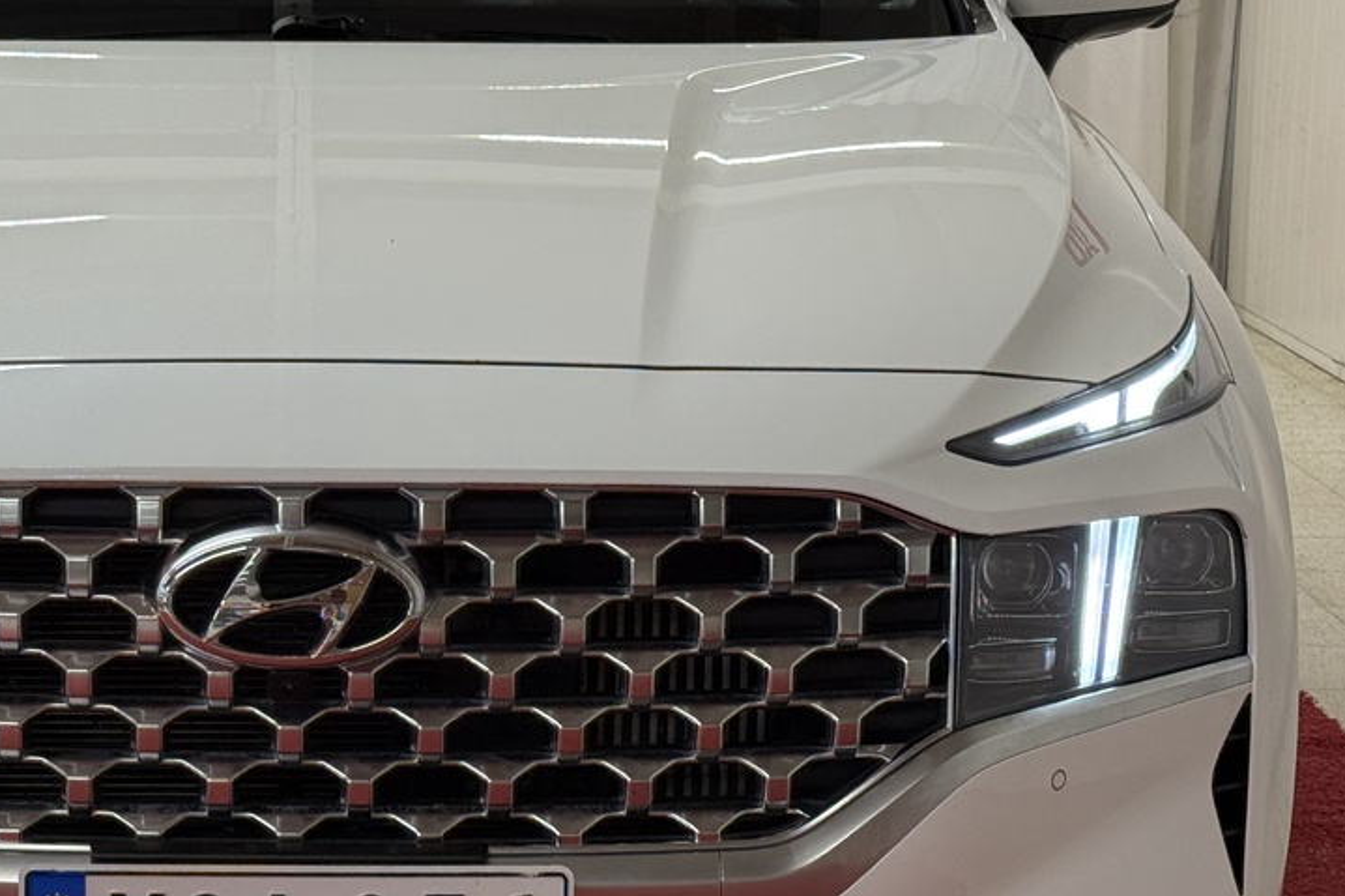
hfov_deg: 20.2
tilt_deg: -9.7
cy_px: 441
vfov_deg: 13.7
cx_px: 309
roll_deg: -0.4
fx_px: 3735
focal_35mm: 100
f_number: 1.78
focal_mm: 6.76
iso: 64
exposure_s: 1/116
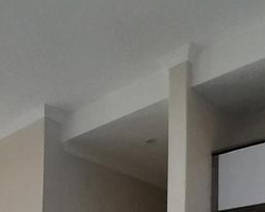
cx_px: 31
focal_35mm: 52
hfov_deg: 34.2
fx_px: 408
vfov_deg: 23.8
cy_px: 309
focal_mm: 1.46
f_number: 2.2
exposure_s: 1/60
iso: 50
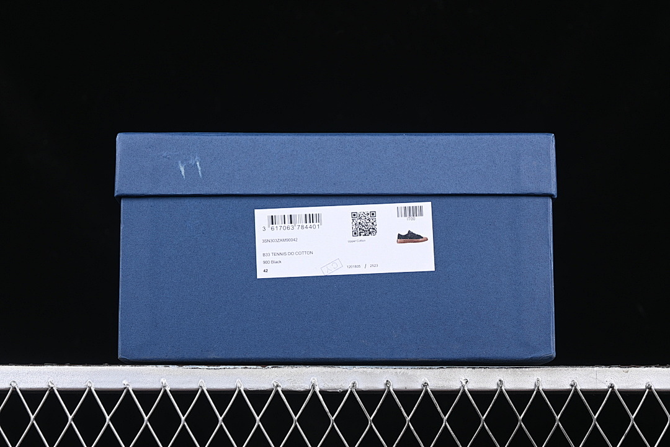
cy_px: 224
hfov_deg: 27.0
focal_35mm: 75
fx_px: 1396
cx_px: 335
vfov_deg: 18.2
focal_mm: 50
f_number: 6.3
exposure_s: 1/60
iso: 160
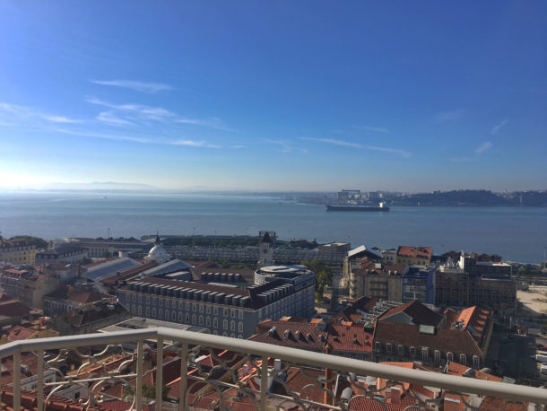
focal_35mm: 29
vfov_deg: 48.3
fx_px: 458
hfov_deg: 61.6
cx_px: 274
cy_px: 206
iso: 25
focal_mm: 4.15
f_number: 2.2
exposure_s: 1/2747
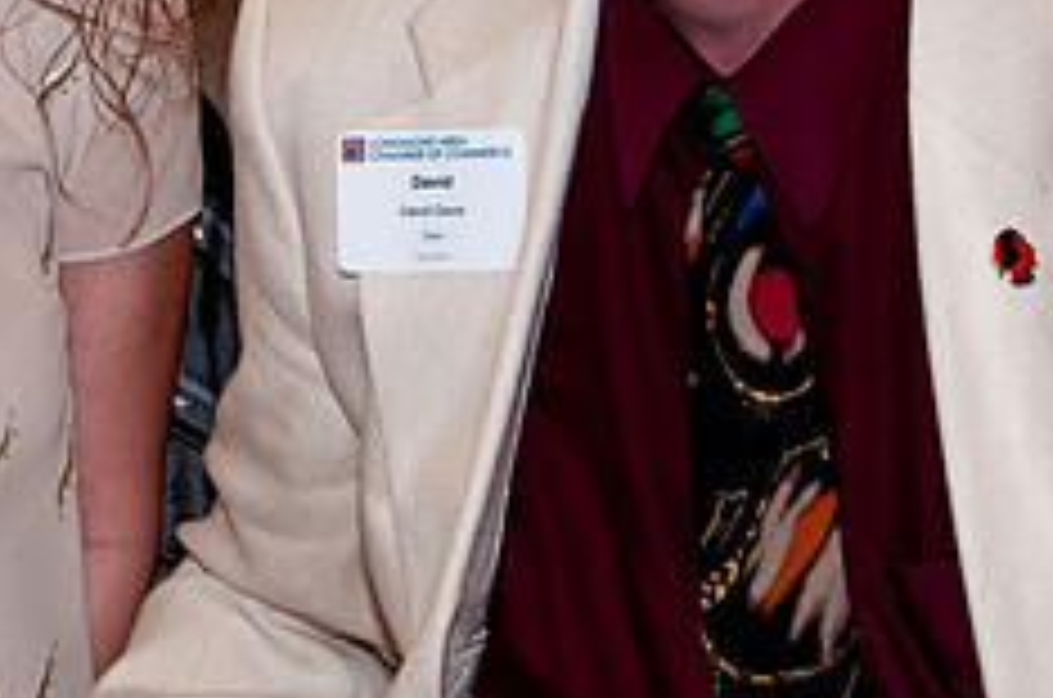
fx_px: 3911
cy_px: -115
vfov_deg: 10.1
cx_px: 284
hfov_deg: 15.3
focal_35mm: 134
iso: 640
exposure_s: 1/60
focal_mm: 36
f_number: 6.3
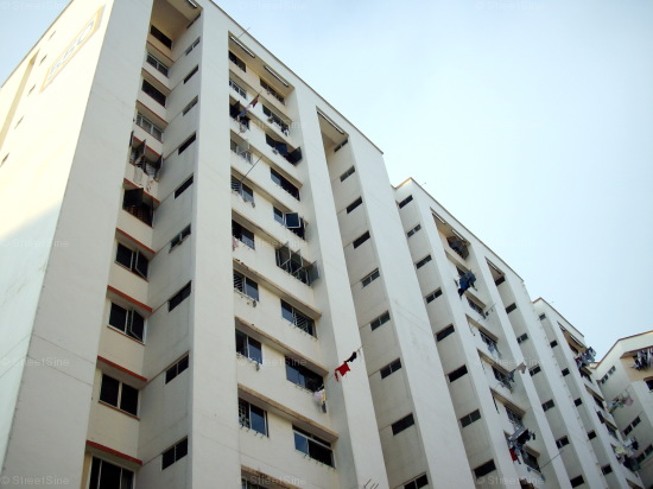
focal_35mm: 37
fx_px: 698
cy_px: 244
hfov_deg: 50.2
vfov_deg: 38.6
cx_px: 326
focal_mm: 6.2
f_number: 2.8
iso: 80
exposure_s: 1/400
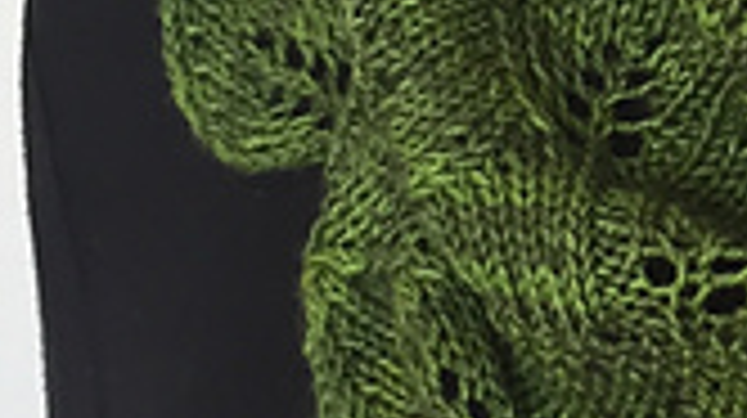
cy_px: 198
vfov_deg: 9.9
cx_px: 1004
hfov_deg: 16.5
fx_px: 2414
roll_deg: -0.5
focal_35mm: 122
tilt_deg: -22.3
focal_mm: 4.15
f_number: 2.2
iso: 64
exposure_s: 1/30
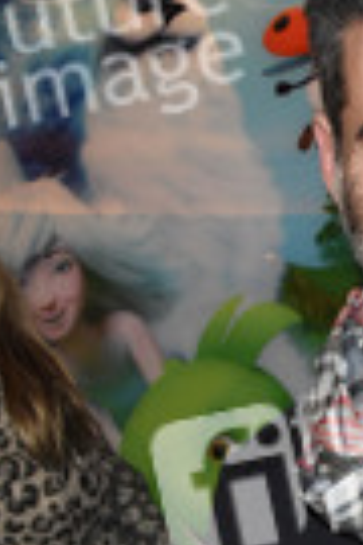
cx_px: 476
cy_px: 666
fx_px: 1482
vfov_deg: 19.5
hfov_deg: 13.4
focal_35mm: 98
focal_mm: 22
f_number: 5.6
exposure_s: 1/125
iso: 1600
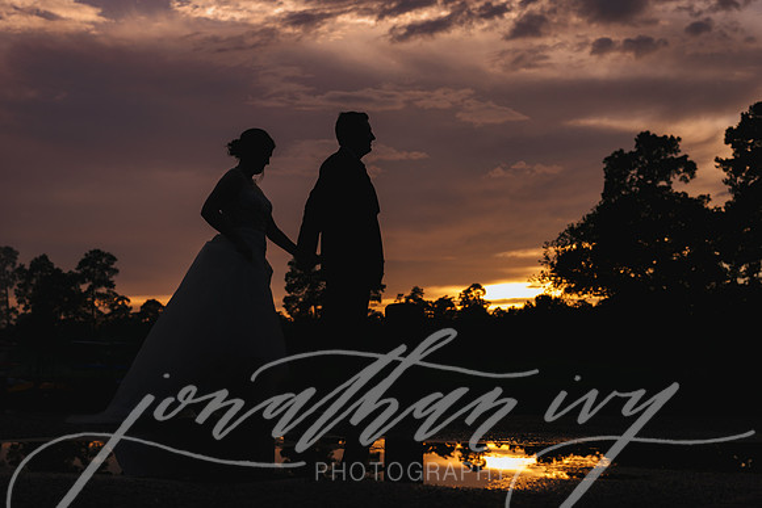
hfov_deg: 39.6
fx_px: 1059
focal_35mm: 50
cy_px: 254
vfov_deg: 27.0
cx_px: 381
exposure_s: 1/1000
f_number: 5.6
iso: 400
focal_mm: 50
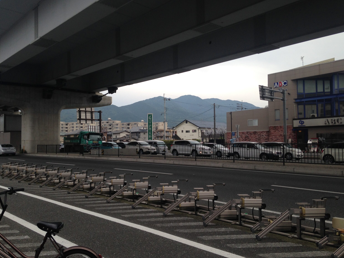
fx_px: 338
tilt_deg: +2.0
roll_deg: -0.2
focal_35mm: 34
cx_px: 175
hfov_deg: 54.0
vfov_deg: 41.8
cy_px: 131
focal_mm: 4.12
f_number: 2.4
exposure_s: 1/616
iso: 50
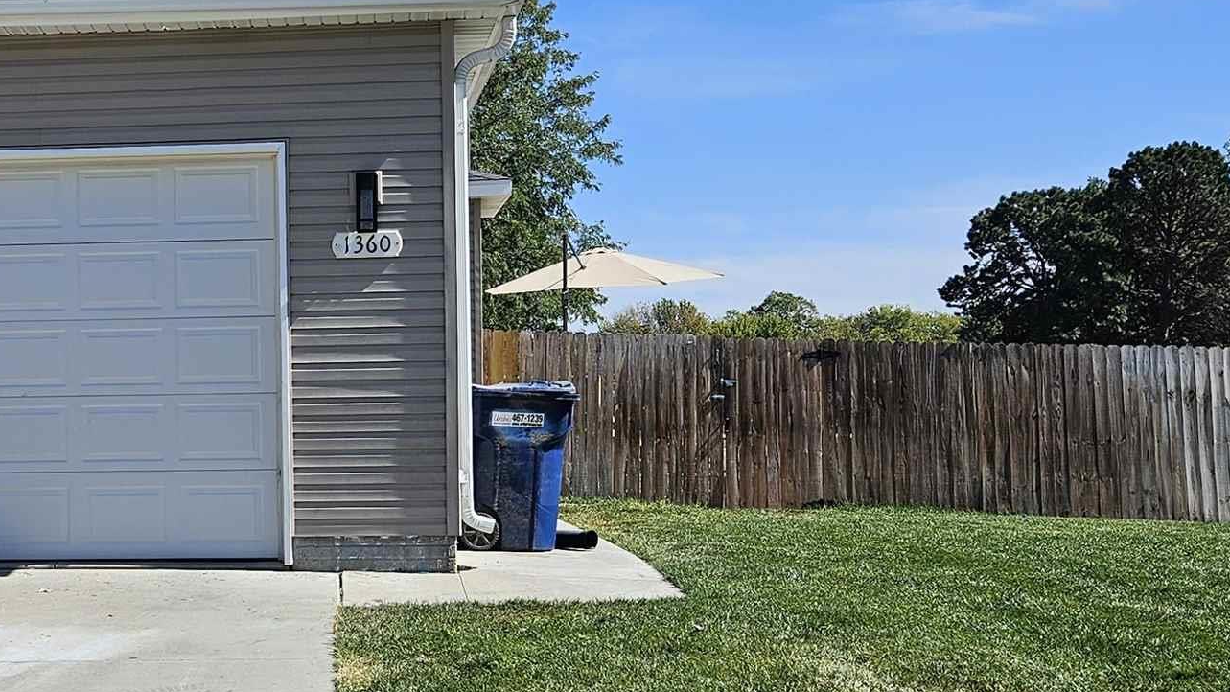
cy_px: 435
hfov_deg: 33.3
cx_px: 158
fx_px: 1957
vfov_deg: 20.0
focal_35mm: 60
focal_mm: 5.4
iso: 25
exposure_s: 1/2565
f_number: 1.8
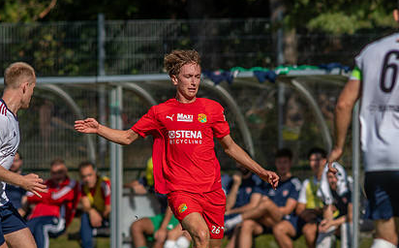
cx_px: 185
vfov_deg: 1.8
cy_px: 210
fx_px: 7969
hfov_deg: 2.9
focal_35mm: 734
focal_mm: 300
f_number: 3.5
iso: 140
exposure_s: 1/2000
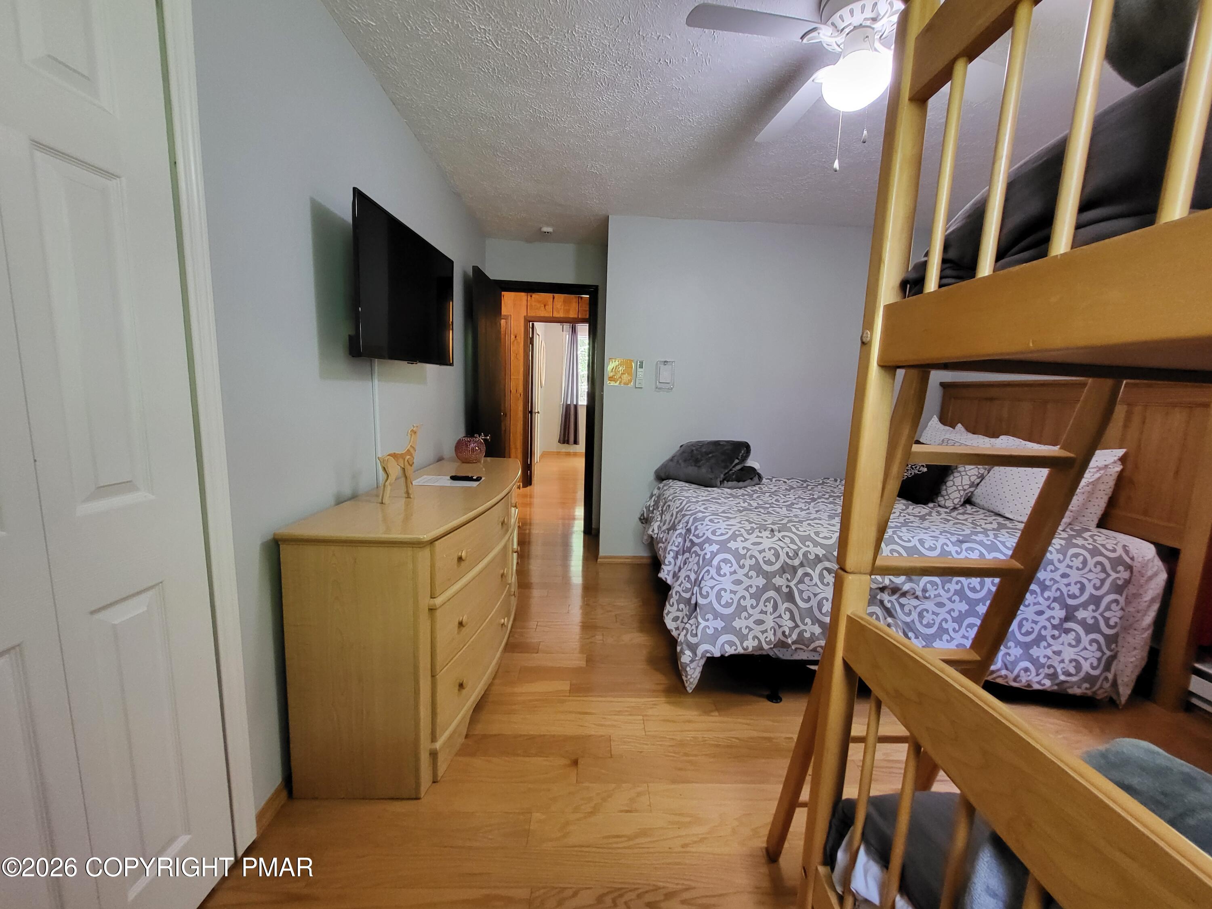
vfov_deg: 89.9
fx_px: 455
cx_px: 606
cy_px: 454
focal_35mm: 13
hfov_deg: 106.2
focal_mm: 1.74
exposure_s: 1/30
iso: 500
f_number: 2.2
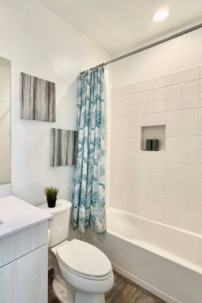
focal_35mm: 20
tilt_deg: -0.8
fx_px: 168
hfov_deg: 59.8
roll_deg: +0.1
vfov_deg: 84.0
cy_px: 148
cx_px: 60
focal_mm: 2.22
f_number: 2.2
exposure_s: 1/120
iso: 160
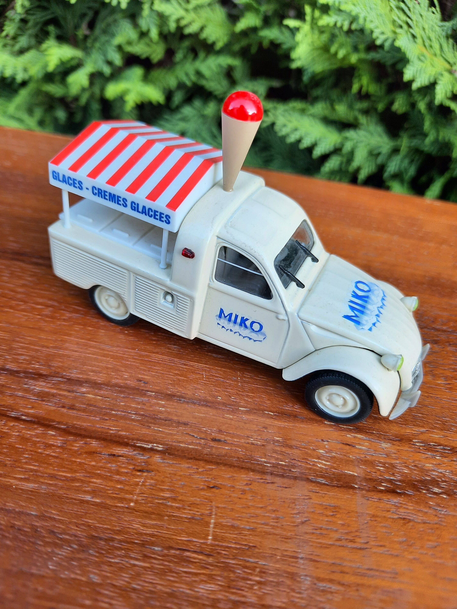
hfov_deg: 54.9
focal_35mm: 25
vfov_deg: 69.4
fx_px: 440
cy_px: 304
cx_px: 228
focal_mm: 4.6
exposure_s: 1/100
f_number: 2
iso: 50
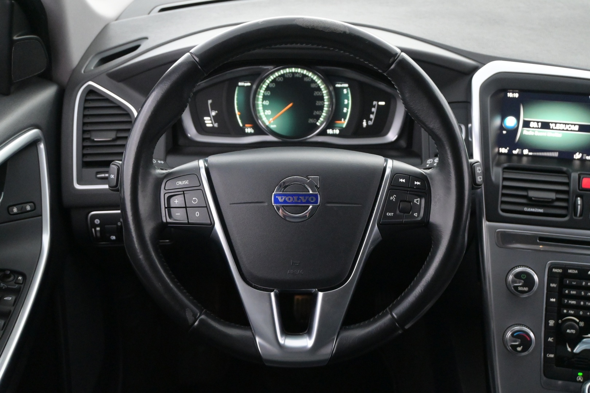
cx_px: 295
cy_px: 196
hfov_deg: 45.0
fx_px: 713
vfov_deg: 30.8
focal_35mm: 44
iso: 5000
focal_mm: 29
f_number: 4.8
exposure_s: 1/50
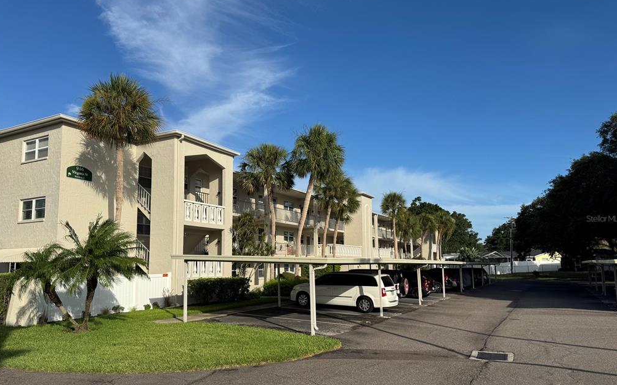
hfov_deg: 70.4
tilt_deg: +5.1
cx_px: 308
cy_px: 218
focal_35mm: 26
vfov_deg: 47.5
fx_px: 437
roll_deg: +0.9
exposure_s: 1/5348
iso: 80
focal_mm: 6.76
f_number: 1.78
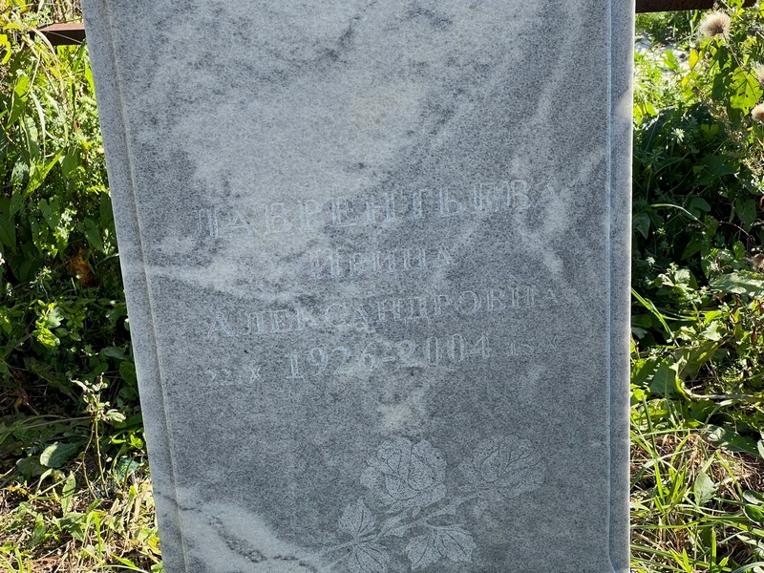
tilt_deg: -28.1
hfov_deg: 25.3
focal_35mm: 77
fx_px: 1699
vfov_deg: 19.1
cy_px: 286
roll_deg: -0.9
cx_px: 382
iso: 32
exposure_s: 1/172
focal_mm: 9
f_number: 2.8
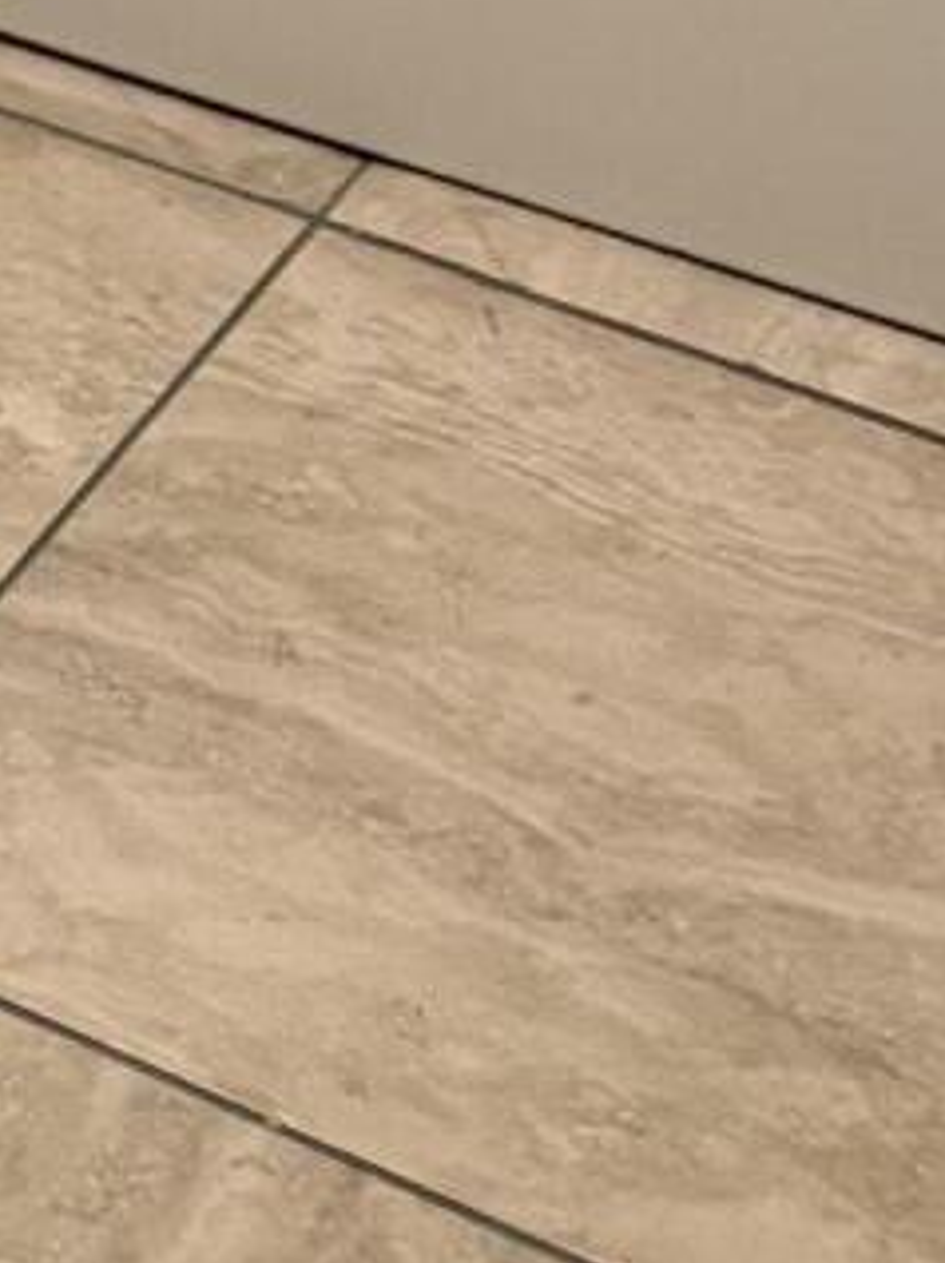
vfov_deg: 10.9
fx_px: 5504
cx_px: -965
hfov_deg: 9.2
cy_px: -1875
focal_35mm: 151
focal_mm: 6.76
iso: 500
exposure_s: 1/60
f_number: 1.78
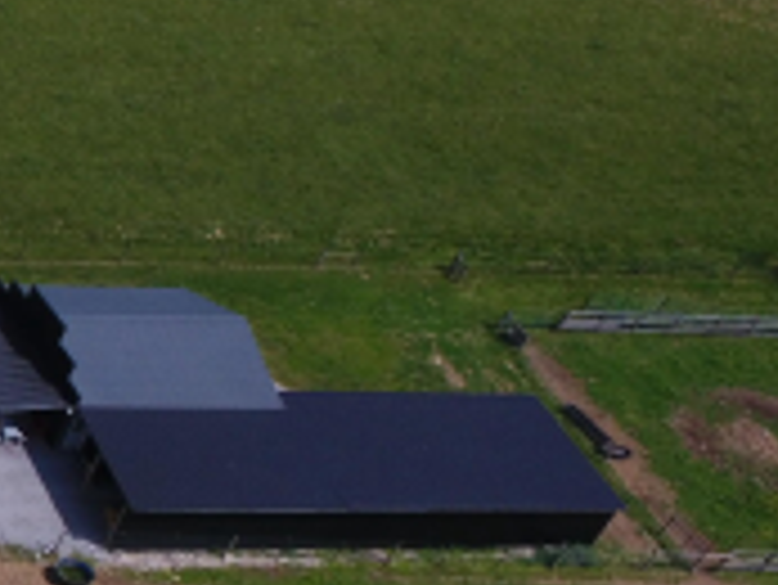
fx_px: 1732
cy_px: 436
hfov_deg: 18.8
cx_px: -668
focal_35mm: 77
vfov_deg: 19.0
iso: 100
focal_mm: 3.61
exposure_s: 1/1433
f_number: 2.8
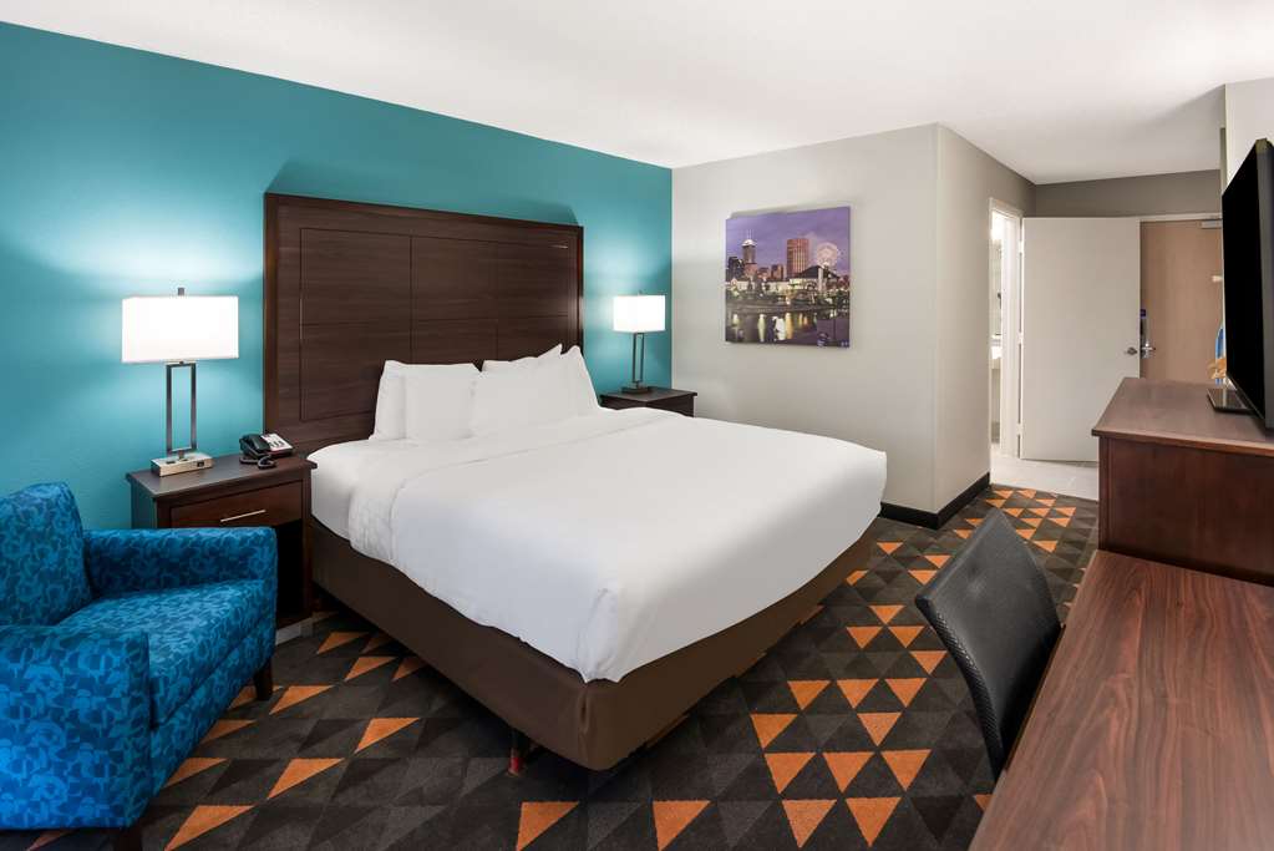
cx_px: 637
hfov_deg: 96.7
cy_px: 426
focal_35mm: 16
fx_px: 566
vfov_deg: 73.8
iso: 100
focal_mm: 16
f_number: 8
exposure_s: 4
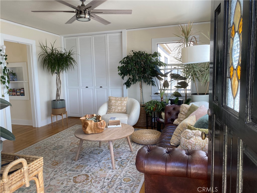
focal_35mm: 26
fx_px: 193
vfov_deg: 53.1
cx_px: 128
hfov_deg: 67.3
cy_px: 96
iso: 40
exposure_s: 1/121
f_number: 1.8
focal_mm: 4.25
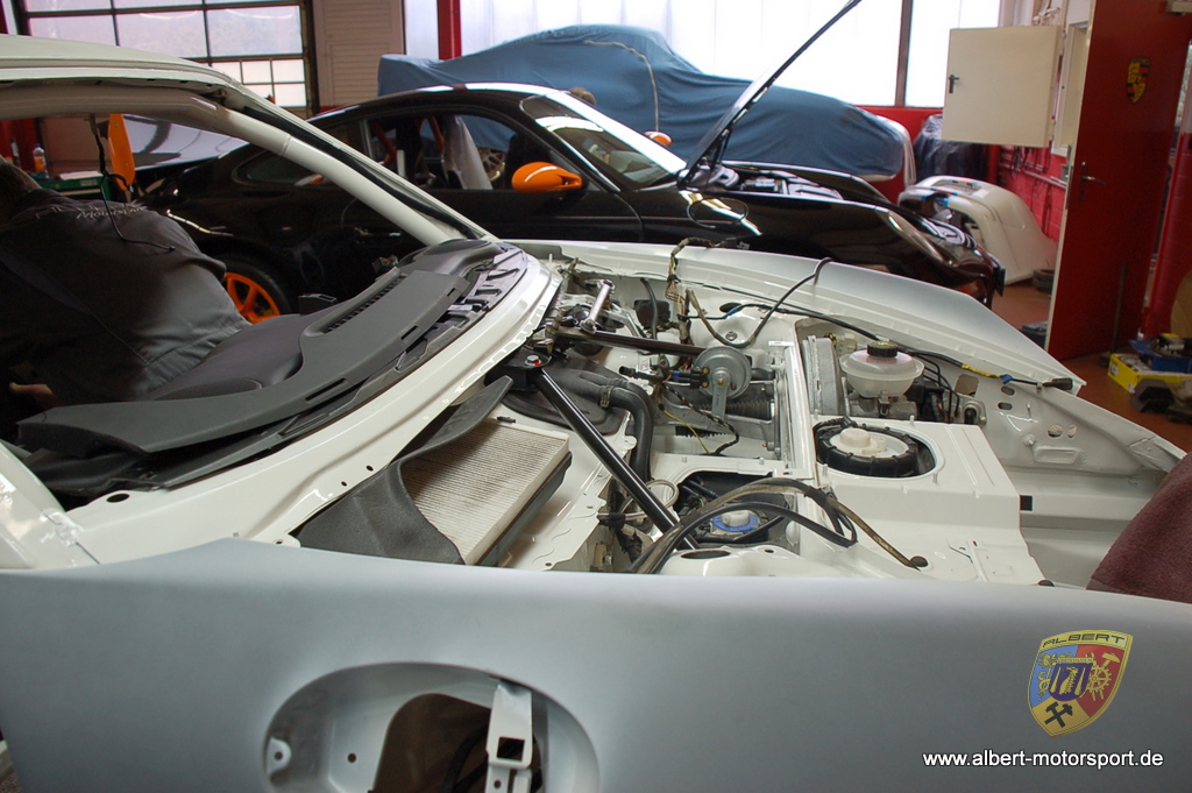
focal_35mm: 27
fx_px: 893
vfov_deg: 47.9
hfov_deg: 67.4
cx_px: 596
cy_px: 396
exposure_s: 1/60
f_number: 4
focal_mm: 18
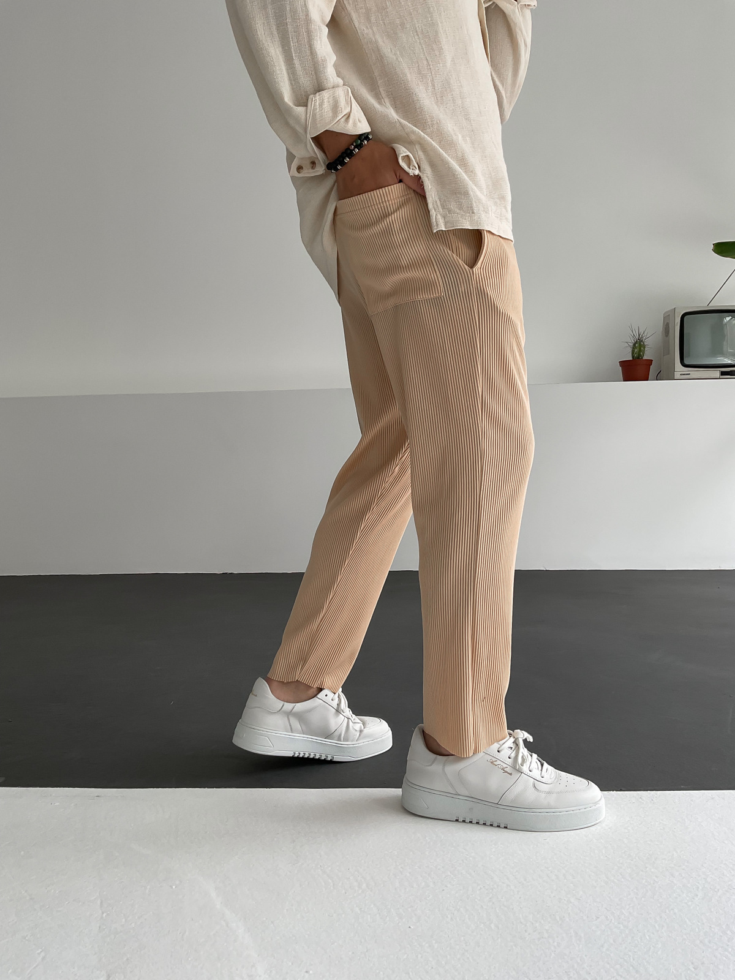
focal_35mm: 29
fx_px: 821
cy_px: 490
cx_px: 368
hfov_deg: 48.2
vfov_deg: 61.7
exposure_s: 1/120
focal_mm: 3
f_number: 1.8
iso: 20
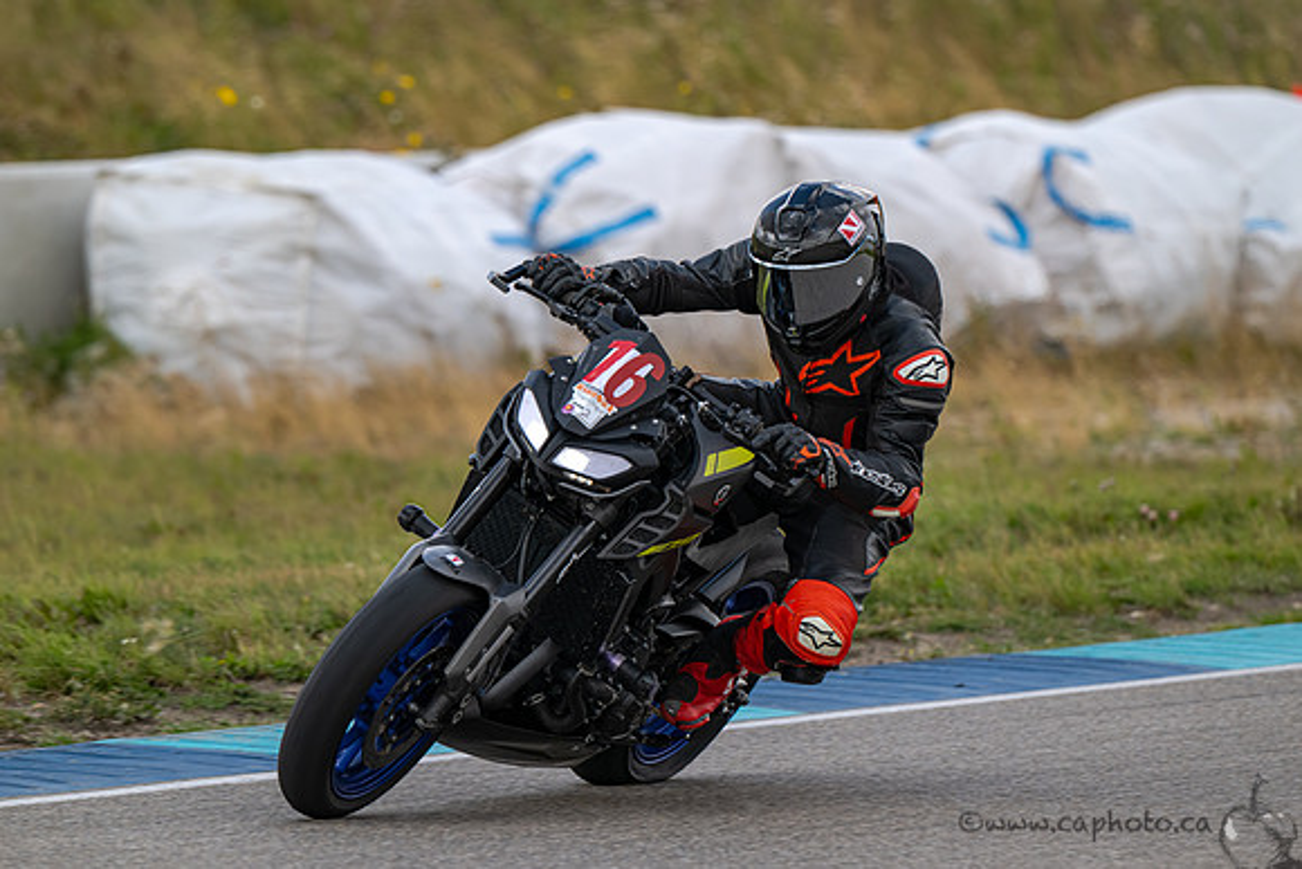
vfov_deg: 3.2
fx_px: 15571
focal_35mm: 430
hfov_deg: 4.8
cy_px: 456
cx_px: 683
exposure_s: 1/1250
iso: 450
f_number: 6
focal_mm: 410
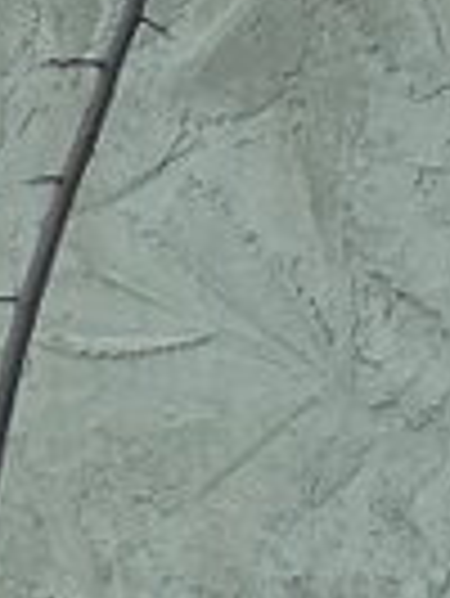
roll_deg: -0.3
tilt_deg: +9.9
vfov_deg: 8.4
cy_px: -1018
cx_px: 873
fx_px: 3600
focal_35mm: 208
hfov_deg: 6.9
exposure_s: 1/833
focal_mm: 5.7
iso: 50
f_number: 1.5
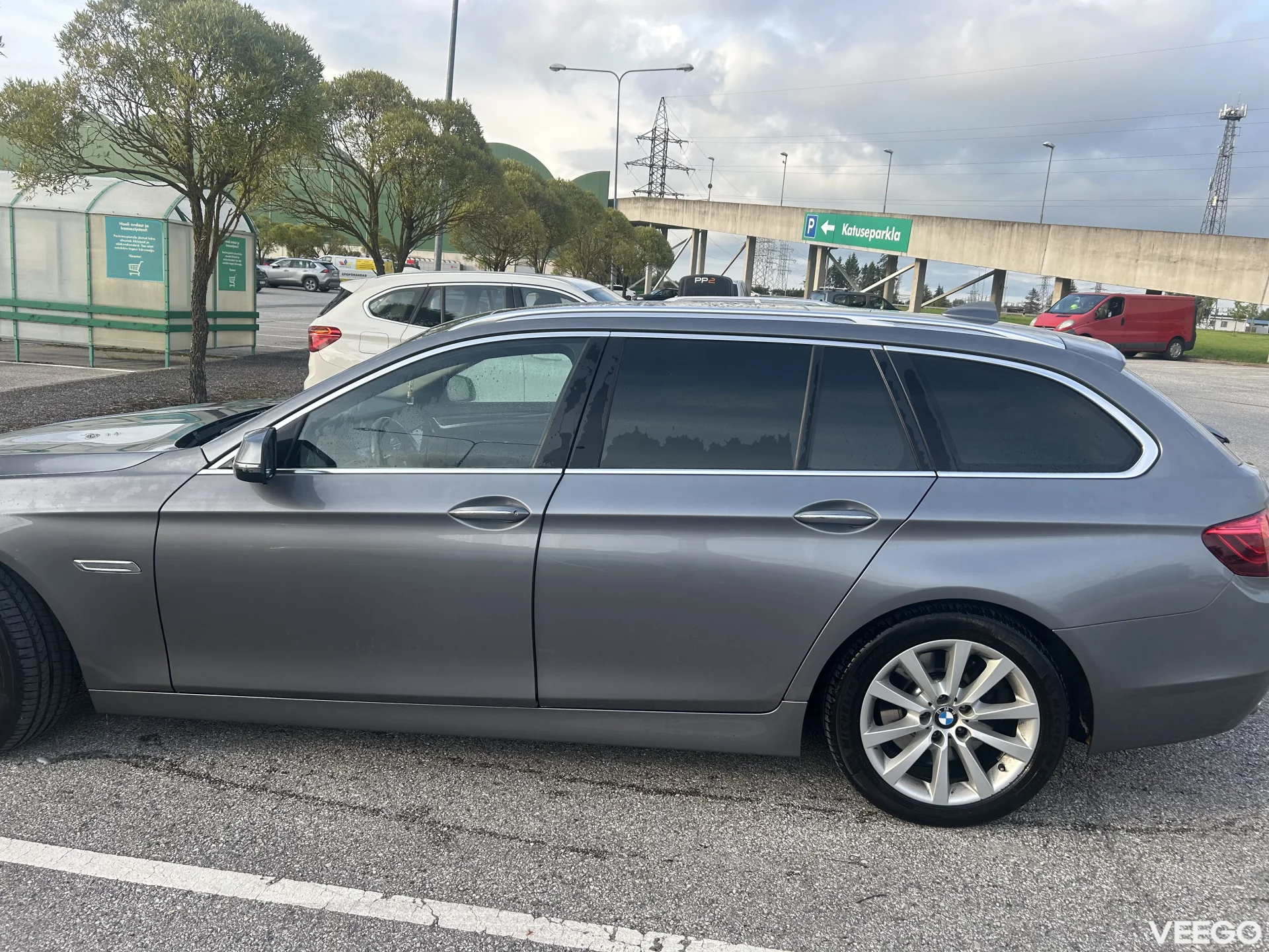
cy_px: 476
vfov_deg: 53.1
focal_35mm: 26
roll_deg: -4.0
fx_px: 953
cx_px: 634
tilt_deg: -11.2
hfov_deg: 67.3
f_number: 1.5
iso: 50
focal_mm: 5.7
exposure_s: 1/873
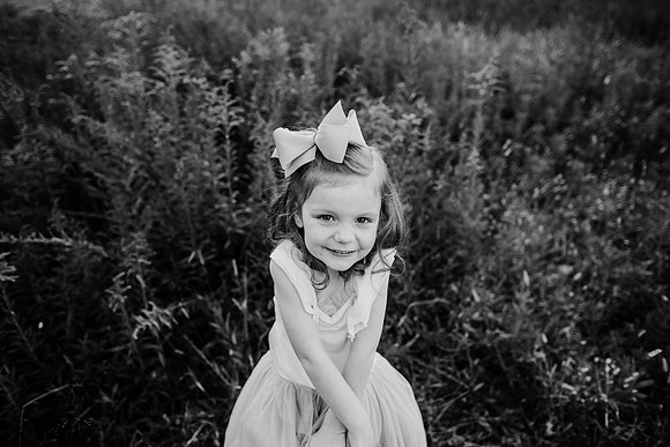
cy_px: 224
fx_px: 447
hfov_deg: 73.7
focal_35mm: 24
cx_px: 335
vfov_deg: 53.2
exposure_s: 1/640
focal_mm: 24
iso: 250
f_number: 2.5
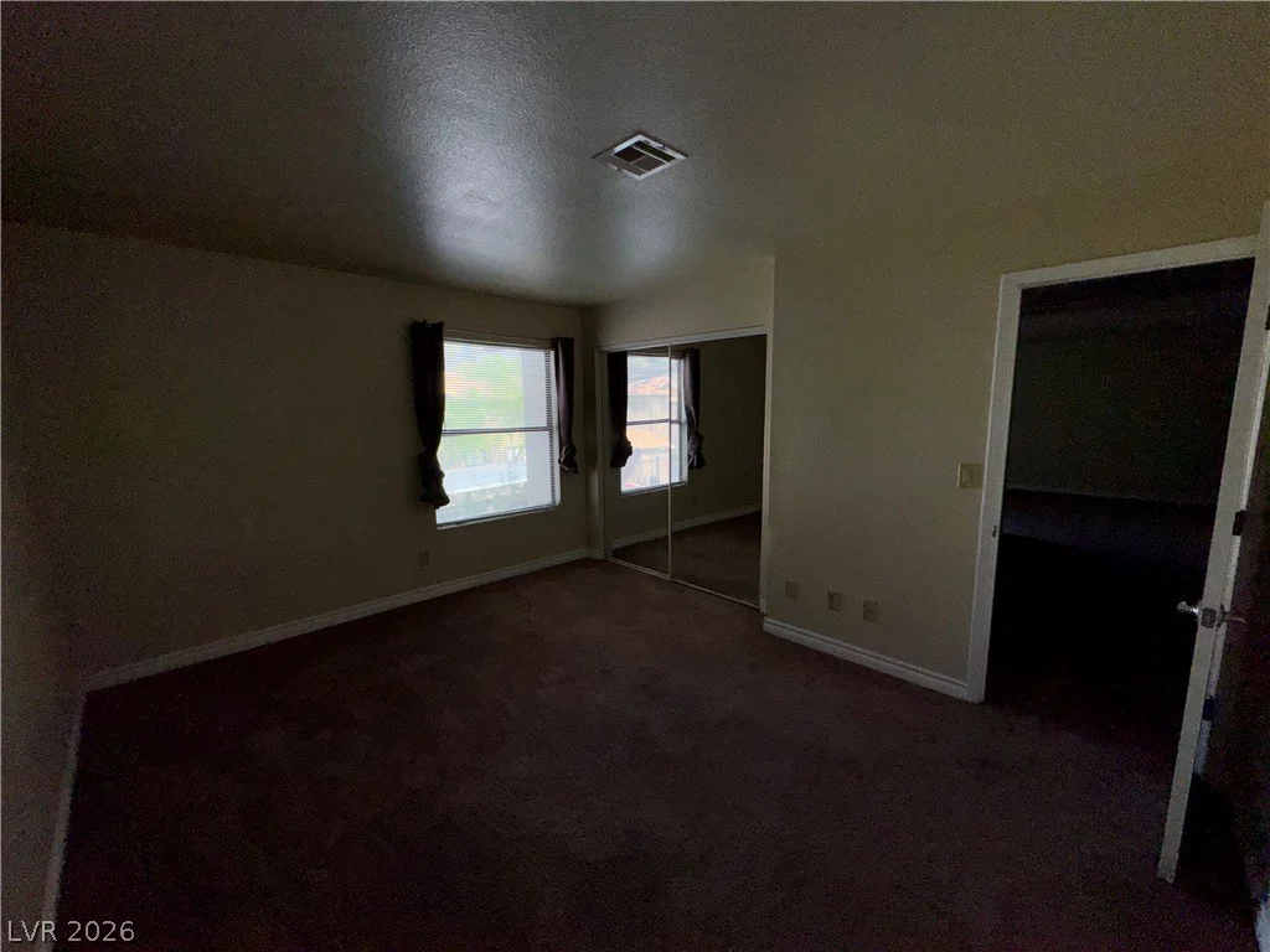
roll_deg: +0.5
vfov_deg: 85.7
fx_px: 514
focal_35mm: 14
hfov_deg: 102.1
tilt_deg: -8.8
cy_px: 476
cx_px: 635
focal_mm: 2.22
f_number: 2.2
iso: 32
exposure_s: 1/430
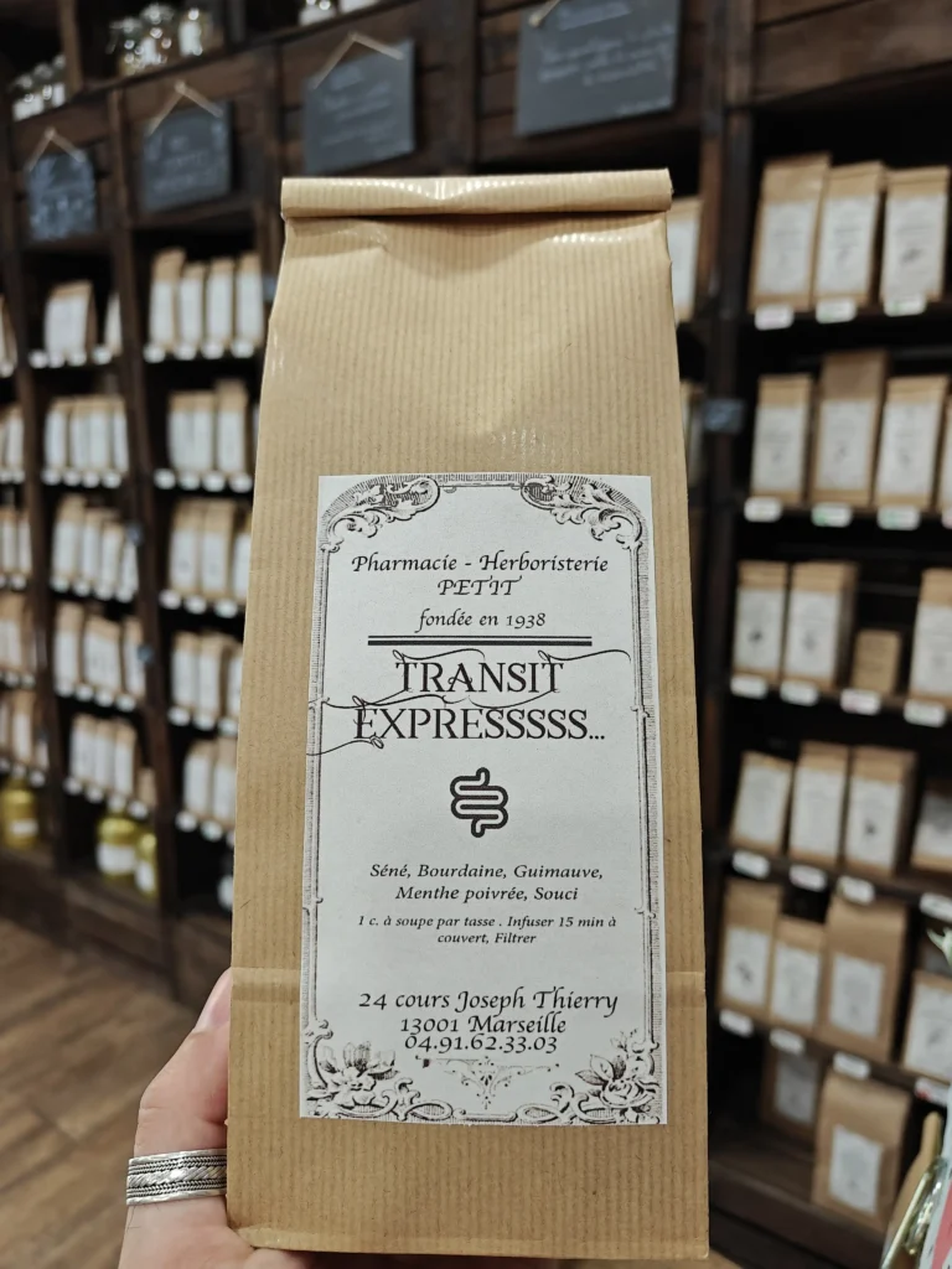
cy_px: 634
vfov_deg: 71.6
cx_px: 476
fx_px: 880
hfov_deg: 56.8
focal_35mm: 24
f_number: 1.8
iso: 640
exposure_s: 1/50
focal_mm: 5.59
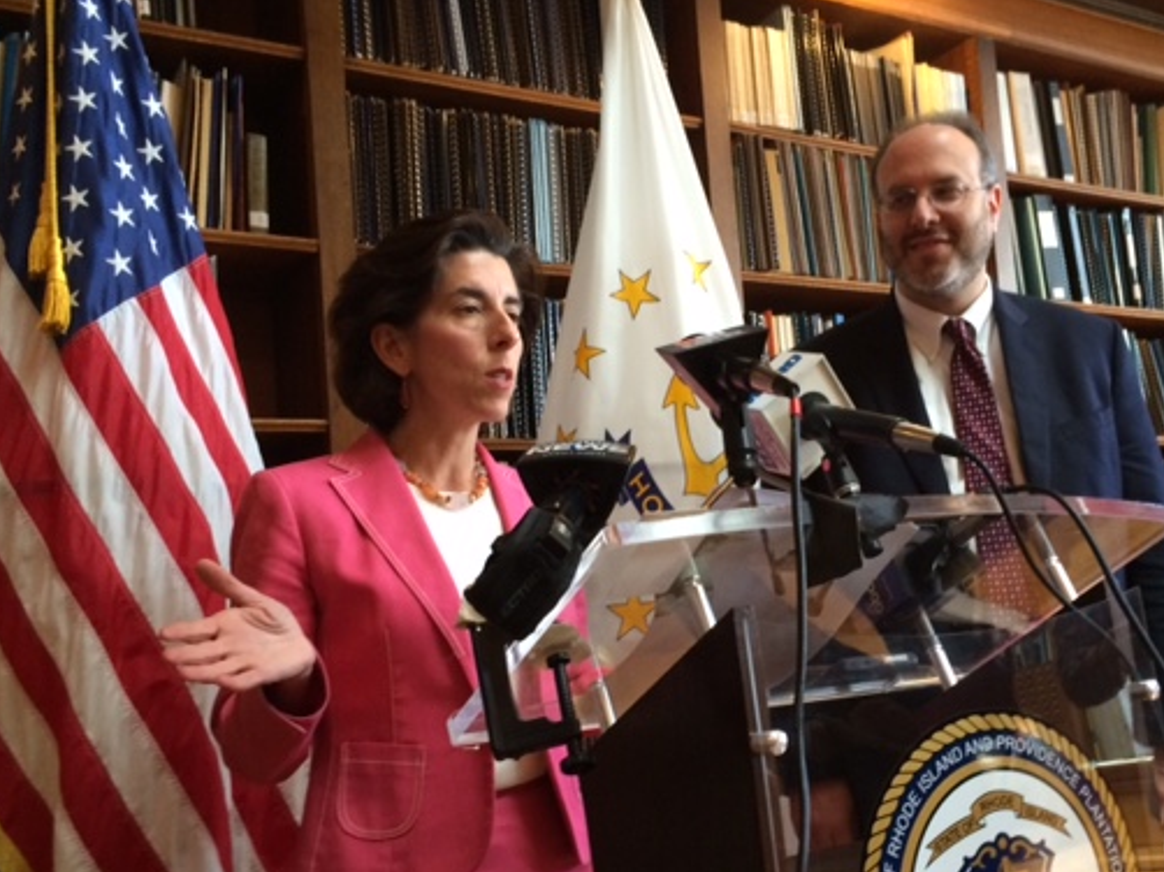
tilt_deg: +5.5
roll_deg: +3.5
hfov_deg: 50.0
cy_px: 515
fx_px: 1244
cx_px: 654
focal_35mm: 37
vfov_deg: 38.5
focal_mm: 4.15
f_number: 2.2
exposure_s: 1/30
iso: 160
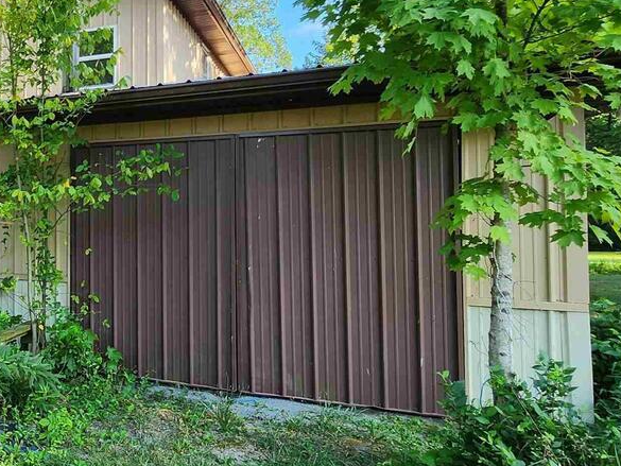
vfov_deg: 44.1
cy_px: 208
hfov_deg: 46.5
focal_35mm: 32
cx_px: -14
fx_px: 574
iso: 50
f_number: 2.2
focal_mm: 2.2
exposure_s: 1/353
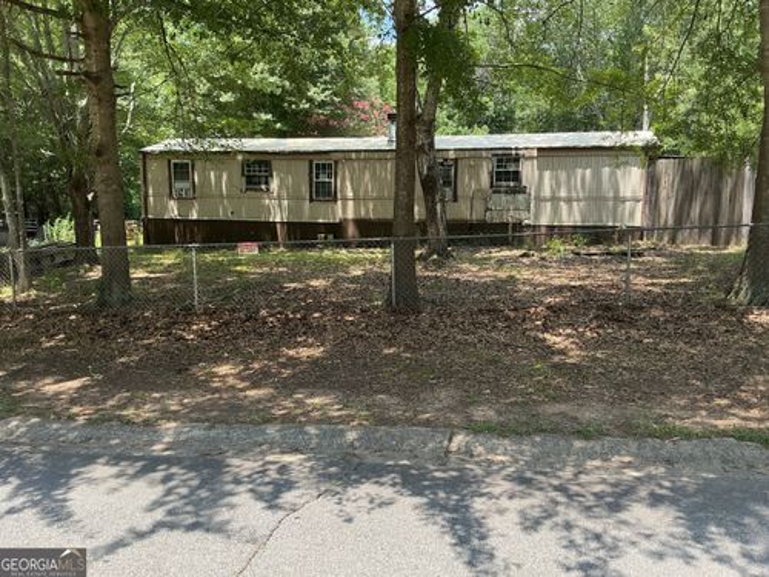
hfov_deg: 61.7
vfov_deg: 48.2
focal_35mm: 29
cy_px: 288
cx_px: 384
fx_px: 644
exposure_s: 1/286
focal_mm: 3
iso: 25
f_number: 1.8
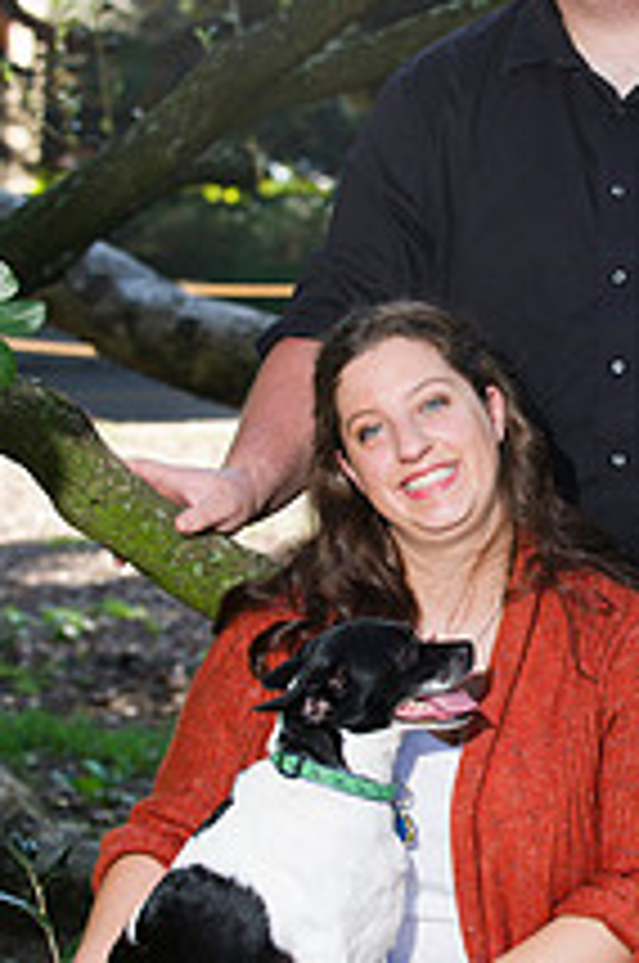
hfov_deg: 9.3
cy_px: 536
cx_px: 551
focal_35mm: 147
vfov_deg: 14.0
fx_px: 3926
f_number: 4
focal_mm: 70
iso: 320
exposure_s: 1/160
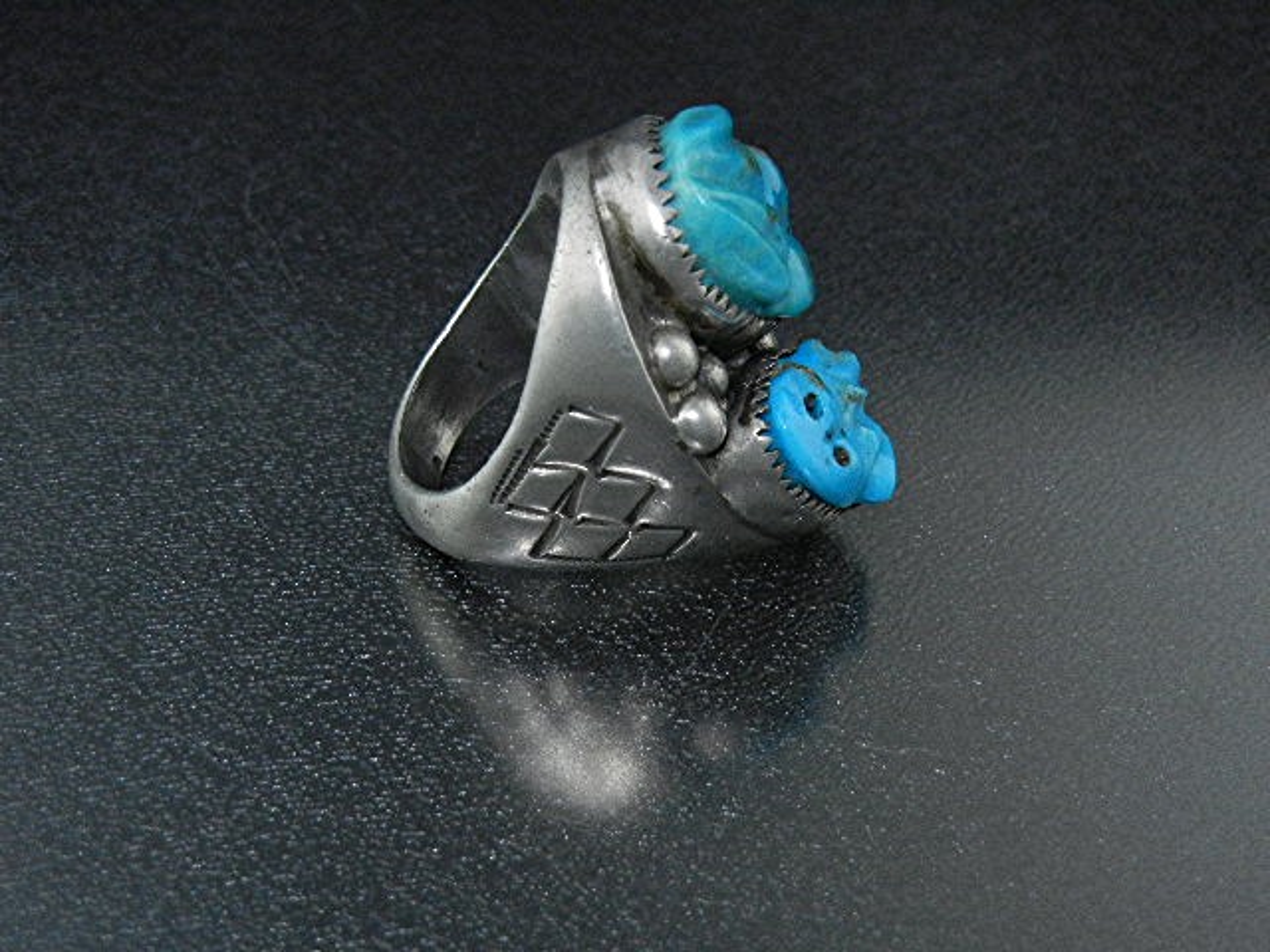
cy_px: 476
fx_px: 2165
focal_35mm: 59
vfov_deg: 24.8
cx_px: 635
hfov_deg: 32.7
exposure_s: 1/30
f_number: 8
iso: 800
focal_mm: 10.6
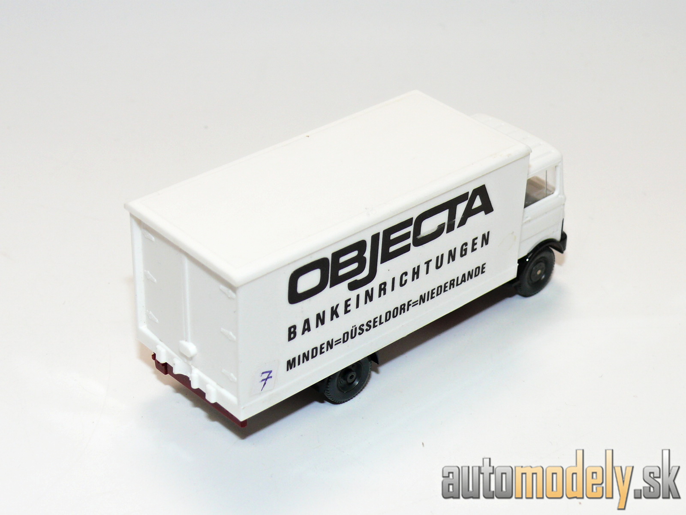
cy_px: 258
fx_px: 1466
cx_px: 343
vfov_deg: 19.9
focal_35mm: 74
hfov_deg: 26.3
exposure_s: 1/30
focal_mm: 11.2
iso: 100
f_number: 4
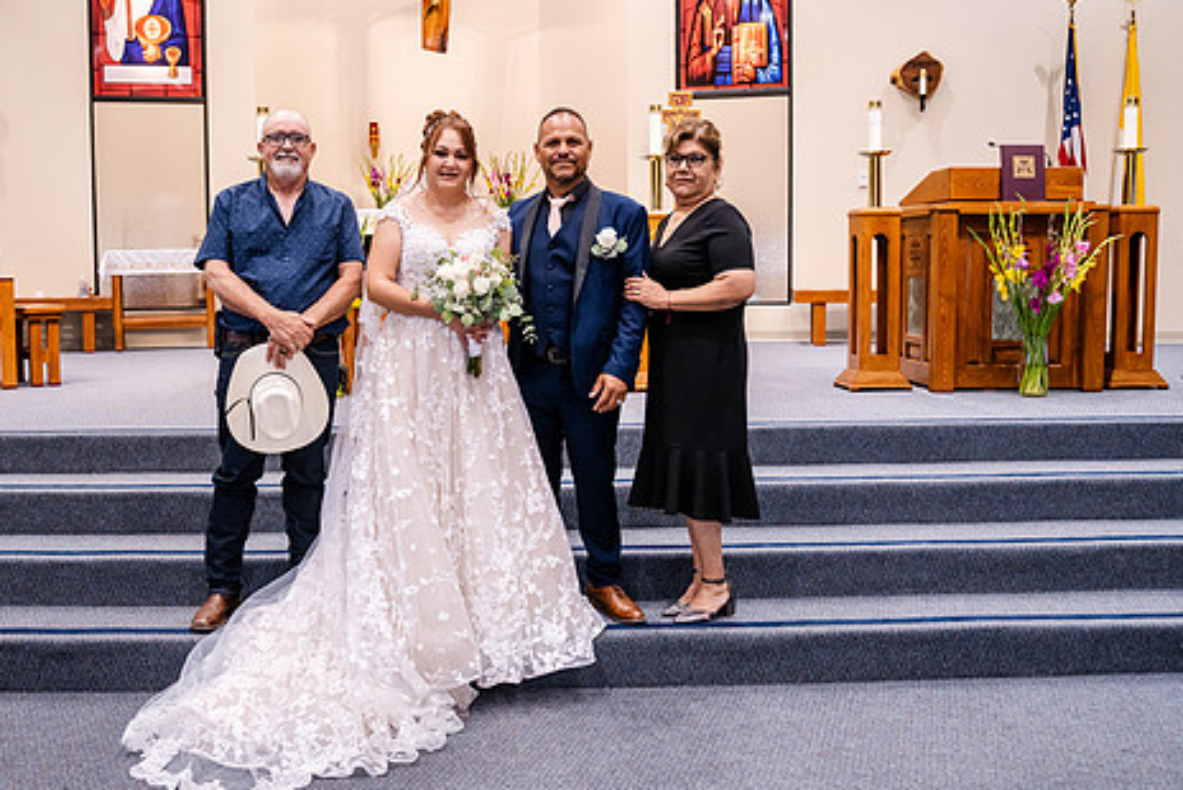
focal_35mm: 35
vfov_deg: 37.9
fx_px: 1151
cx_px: 446
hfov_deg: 53.8
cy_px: 373
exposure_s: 1/320
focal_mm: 28
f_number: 3.5
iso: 2000
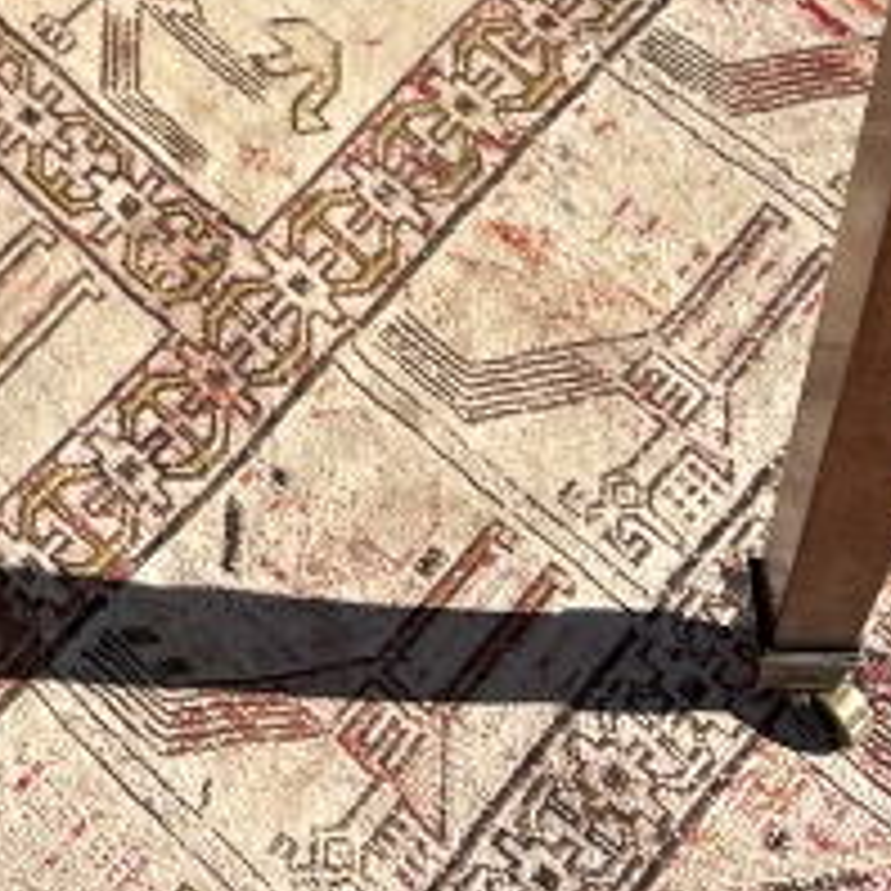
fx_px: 4048
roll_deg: +4.5
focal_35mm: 139
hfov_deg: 12.4
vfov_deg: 10.7
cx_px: 32
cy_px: -1256
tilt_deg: -41.0
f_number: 1.6
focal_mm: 5.96
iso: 50
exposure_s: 1/3448
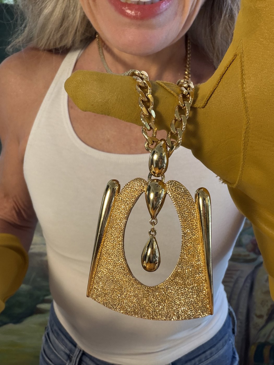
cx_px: 137
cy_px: 182
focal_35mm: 30
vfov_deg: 60.0
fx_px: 317
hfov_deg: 46.8
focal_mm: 2.71
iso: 200
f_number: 1.9
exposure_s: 1/60
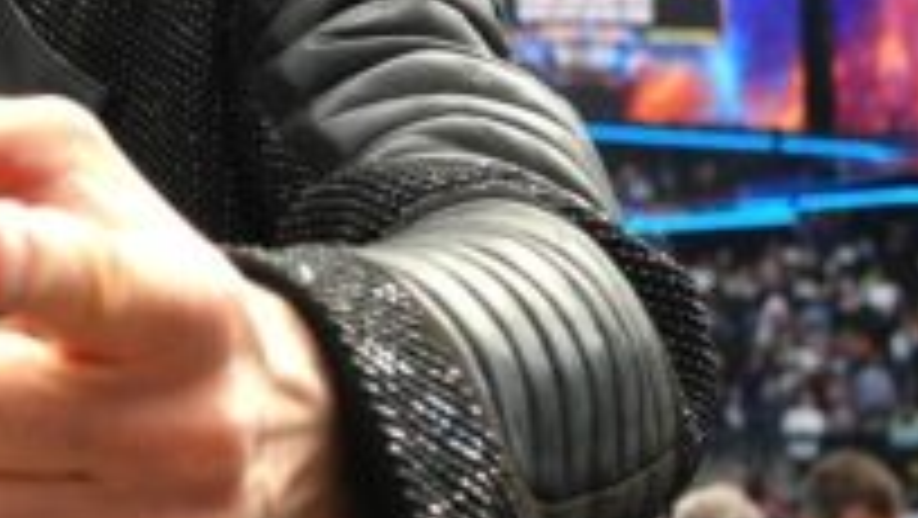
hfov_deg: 15.7
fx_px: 3019
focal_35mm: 124
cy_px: 86
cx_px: -508
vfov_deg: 9.8
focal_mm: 21
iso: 250
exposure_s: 1/160
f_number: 4
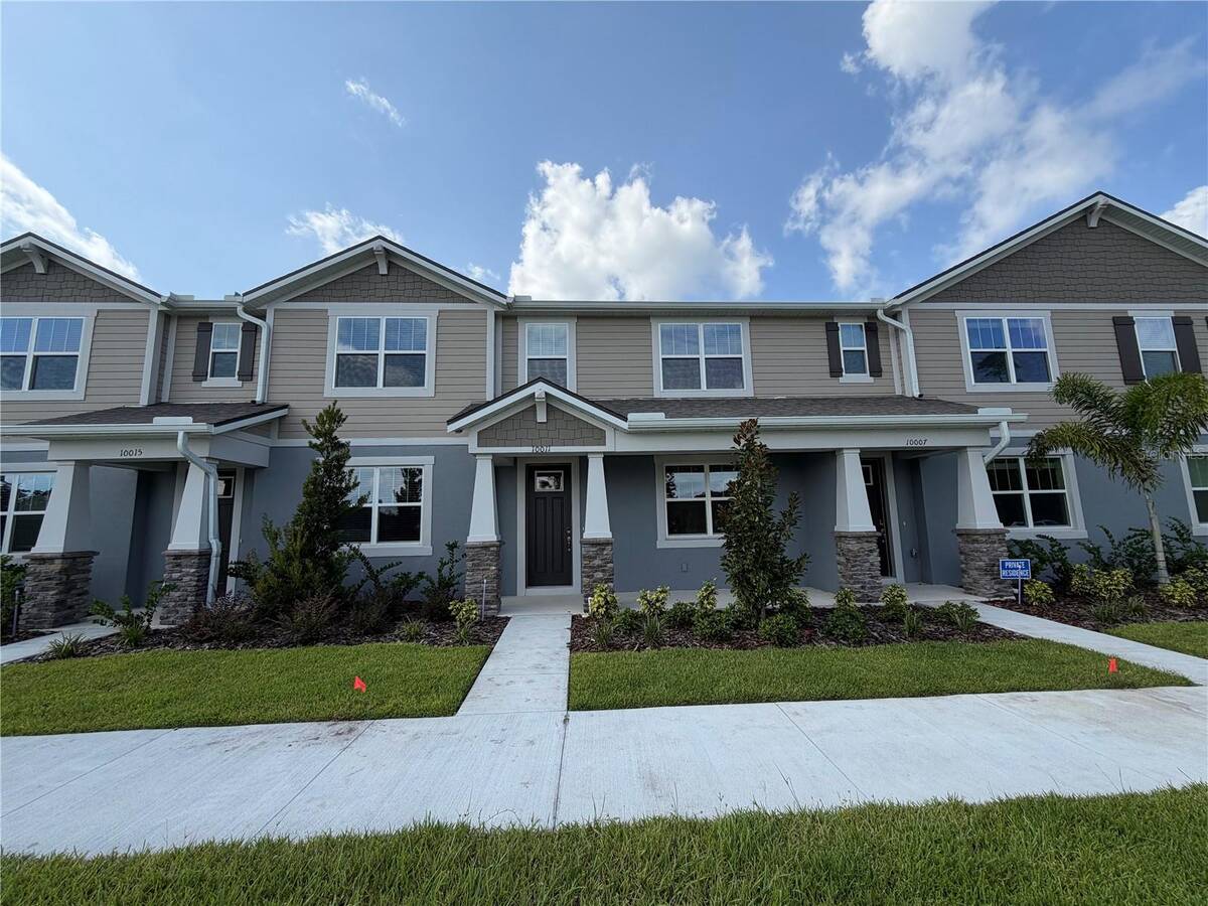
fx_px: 489
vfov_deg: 85.7
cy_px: 453
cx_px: 604
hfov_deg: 102.1
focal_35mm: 14
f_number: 2.2
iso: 25
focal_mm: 2.22
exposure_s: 1/770
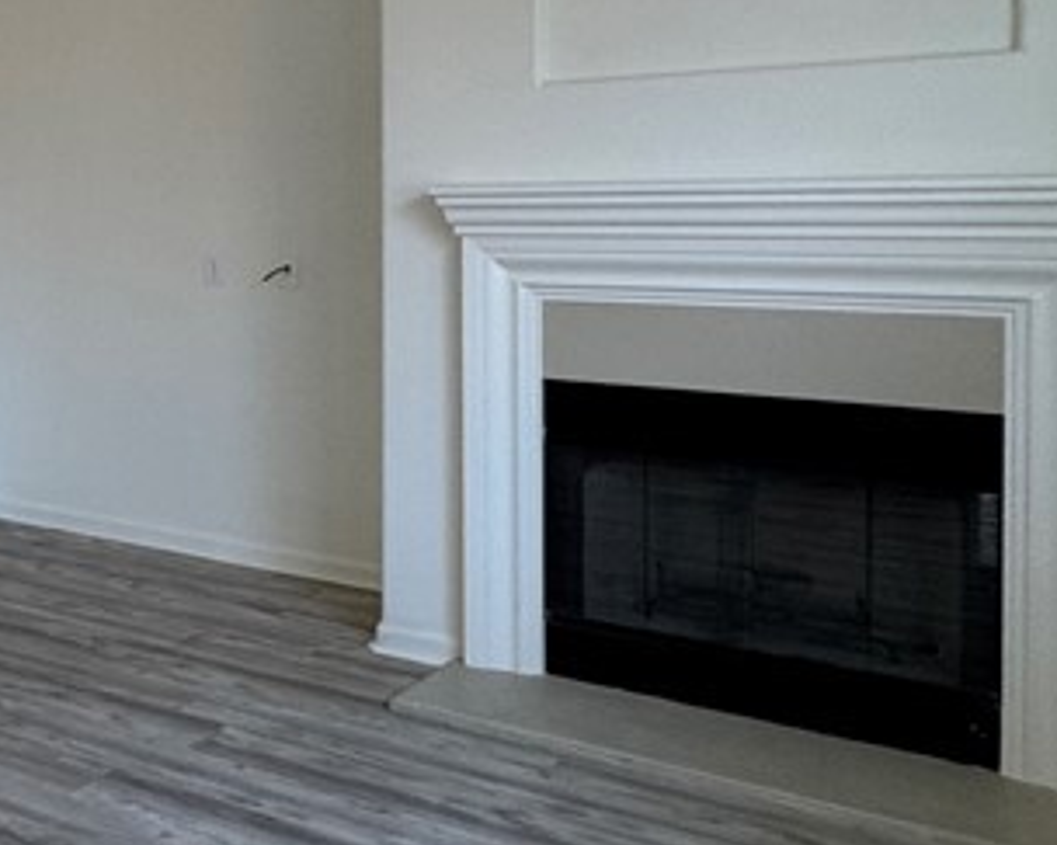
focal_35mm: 46
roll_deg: +1.4
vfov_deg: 32.3
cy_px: 236
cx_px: -313
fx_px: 1439
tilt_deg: -3.4
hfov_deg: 31.3
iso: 125
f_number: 2.2
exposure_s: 1/120
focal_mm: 2.22
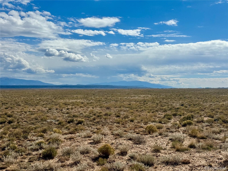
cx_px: 114
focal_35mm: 48
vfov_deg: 30.3
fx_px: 316
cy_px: 86
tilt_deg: +0.1
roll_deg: +0.7
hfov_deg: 39.7
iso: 80
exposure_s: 1/15385
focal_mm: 6.76
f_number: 1.78
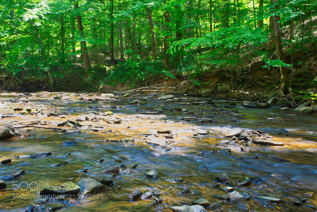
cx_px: 158
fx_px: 300
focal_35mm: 34
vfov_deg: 38.9
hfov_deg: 55.8
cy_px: 106
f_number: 25
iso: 50
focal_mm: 34
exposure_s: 1.6
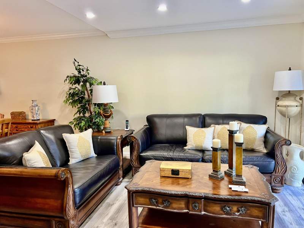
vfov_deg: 53.1
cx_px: 152
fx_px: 228
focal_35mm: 26
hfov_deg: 67.3
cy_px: 114
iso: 100
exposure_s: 1/60
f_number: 1.5
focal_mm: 5.7
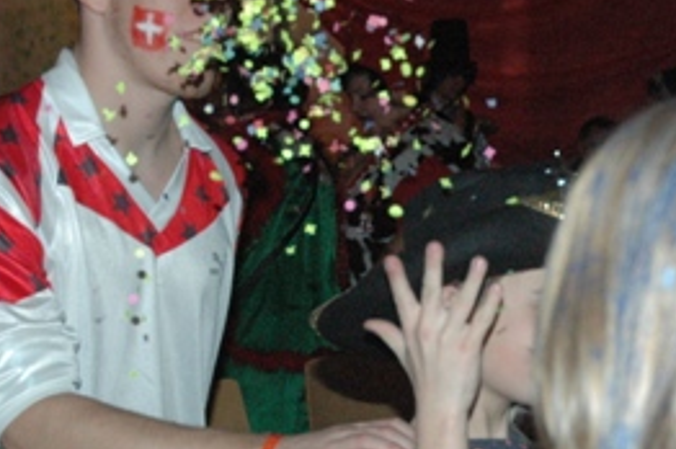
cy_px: 364
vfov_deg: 12.8
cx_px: 485
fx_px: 1992
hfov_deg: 19.2
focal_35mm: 106
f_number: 5
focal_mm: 29
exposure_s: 1/60
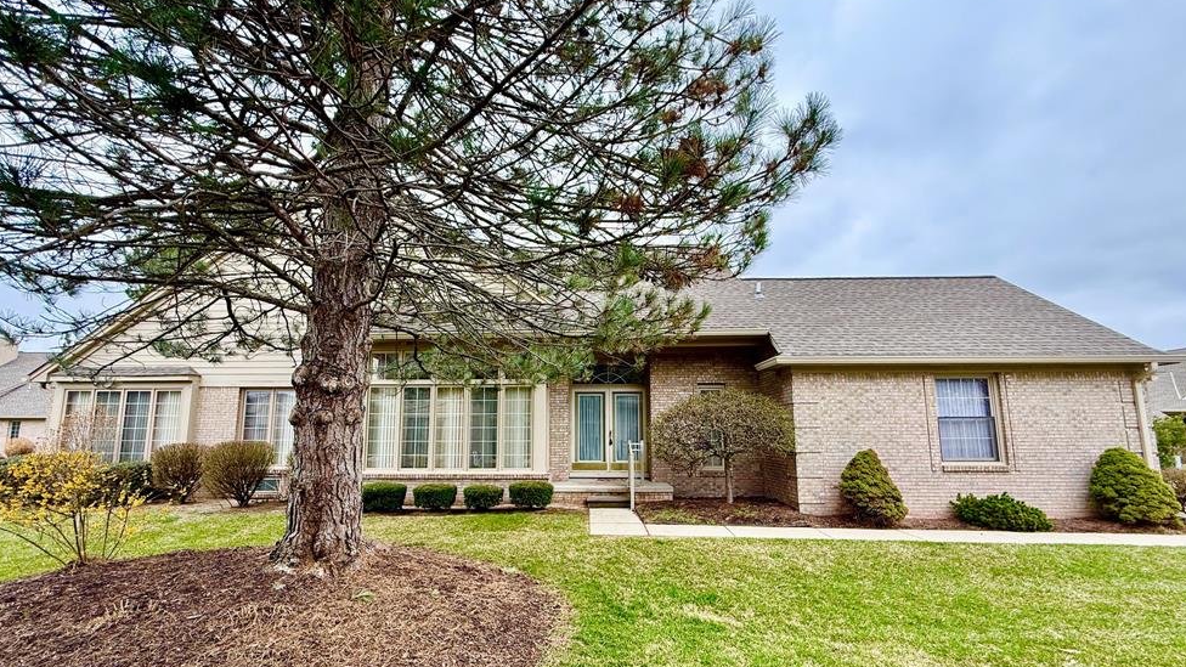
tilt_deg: +7.5
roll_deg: +0.0
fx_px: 503
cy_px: 372
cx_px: 580
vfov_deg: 66.9
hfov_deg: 99.4
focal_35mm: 16
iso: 64
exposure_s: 1/291
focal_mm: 2.22
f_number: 2.2
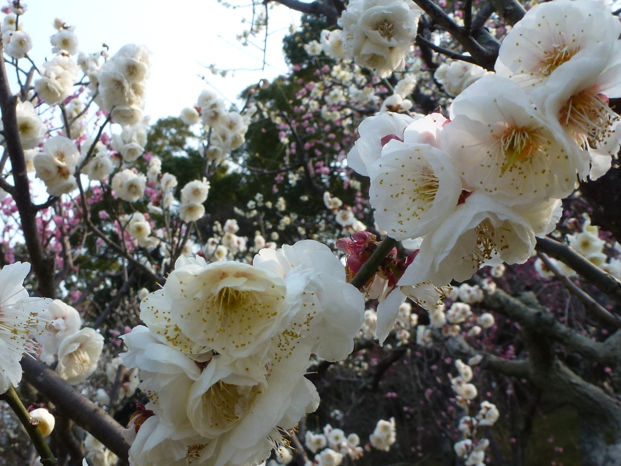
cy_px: 304
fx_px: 700
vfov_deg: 36.5
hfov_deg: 47.4
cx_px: 230
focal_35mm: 39
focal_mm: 4.3
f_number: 4
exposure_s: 1/400
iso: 100
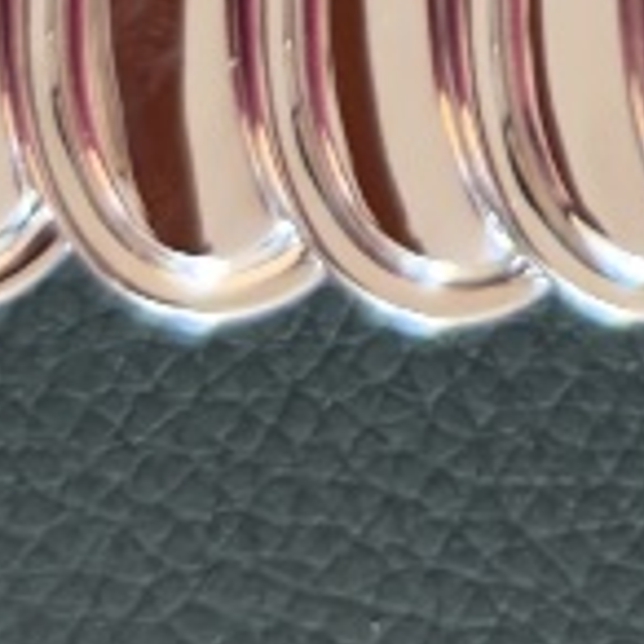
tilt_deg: -86.7
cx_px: 1138
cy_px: -1381
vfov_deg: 6.2
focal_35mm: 255
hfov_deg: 6.7
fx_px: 5367
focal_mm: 6.76
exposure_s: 1/33
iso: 250
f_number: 1.78
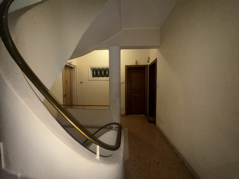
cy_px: 90
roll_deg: +0.7
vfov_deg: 85.7
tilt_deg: -2.1
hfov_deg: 102.1
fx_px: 97
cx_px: 120
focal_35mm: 14
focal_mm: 2.22
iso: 160
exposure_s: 1/60
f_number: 2.2
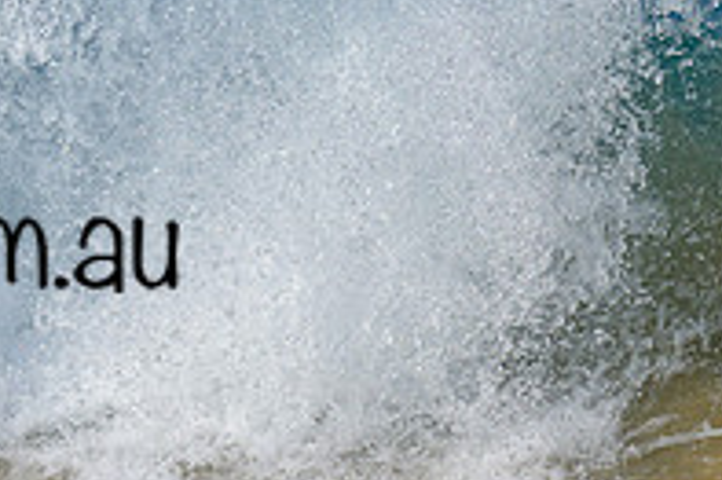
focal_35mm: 3233
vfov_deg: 0.4
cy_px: 127
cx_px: -369
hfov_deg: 0.6
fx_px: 64784
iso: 280
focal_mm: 800
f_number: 6.3
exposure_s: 1/2000
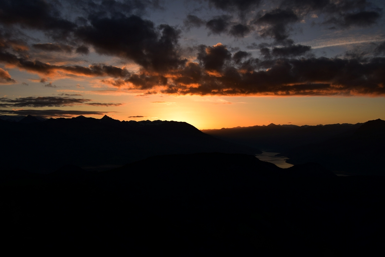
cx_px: 192
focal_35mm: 30
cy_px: 128
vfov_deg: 43.6
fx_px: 321
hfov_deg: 61.9
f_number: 10
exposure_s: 1/125
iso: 100
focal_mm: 20
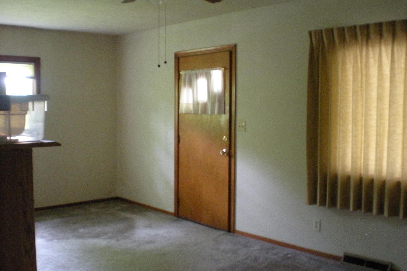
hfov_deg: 48.5
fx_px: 452
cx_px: 205
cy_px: 136
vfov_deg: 33.4
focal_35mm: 40
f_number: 3.1
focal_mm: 6.3
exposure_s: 1/8
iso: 435
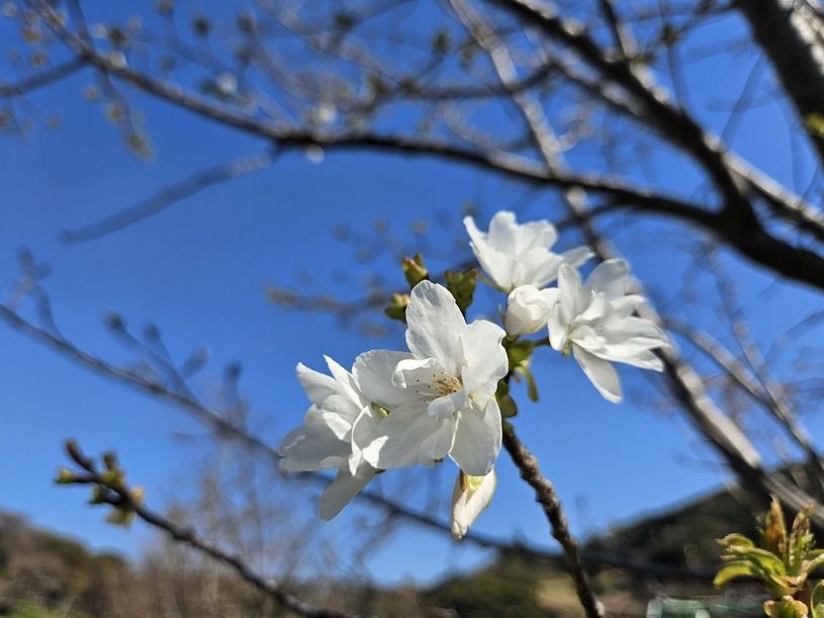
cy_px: 309
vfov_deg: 58.9
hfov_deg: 73.9
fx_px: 547
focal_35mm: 23
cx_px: 412
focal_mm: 5.4
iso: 25
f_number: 1.8
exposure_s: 1/2544
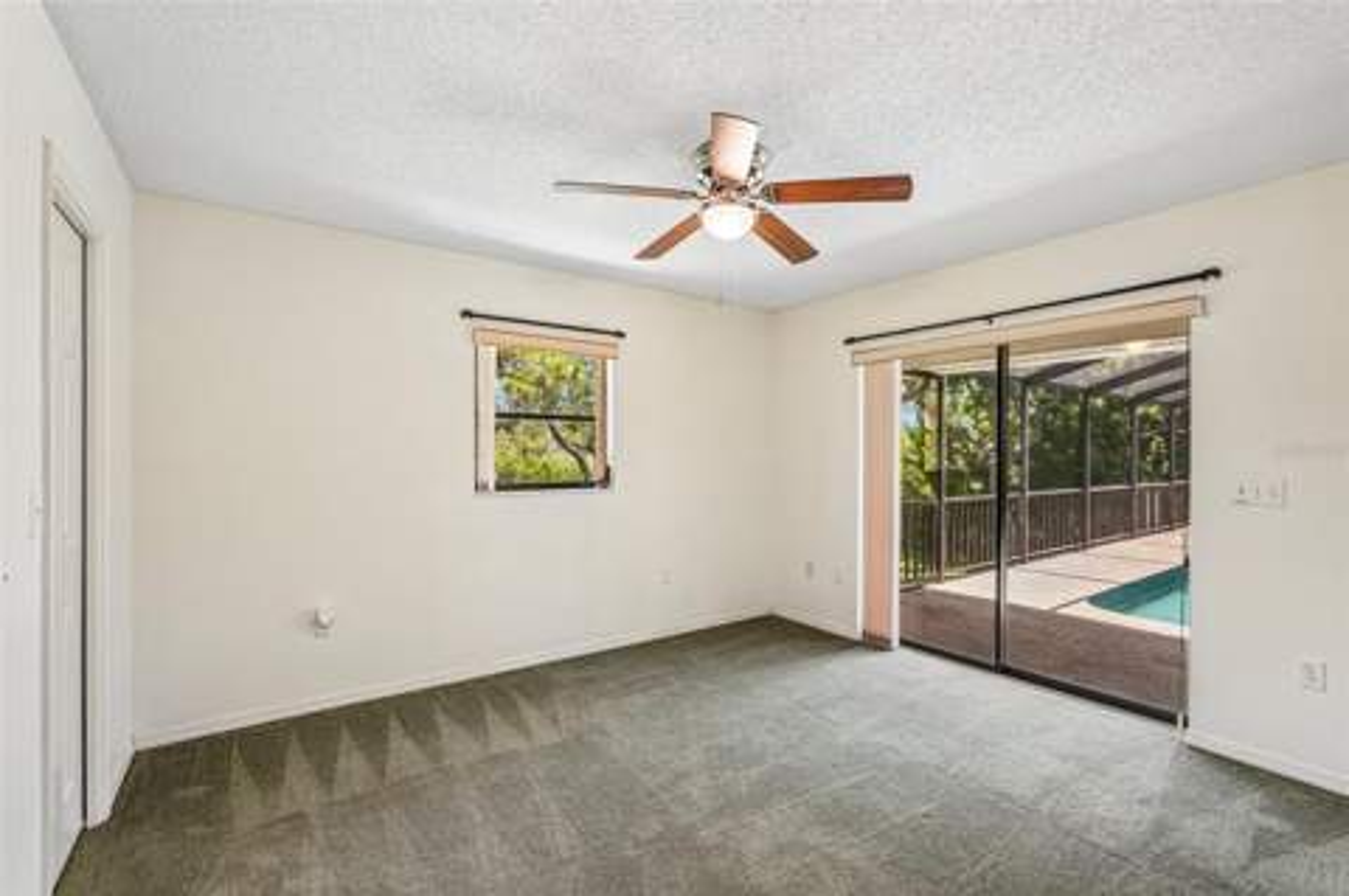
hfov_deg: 96.8
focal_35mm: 16
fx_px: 599
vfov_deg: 73.6
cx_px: 674
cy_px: 448
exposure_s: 1/13
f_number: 8
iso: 400
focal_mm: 16
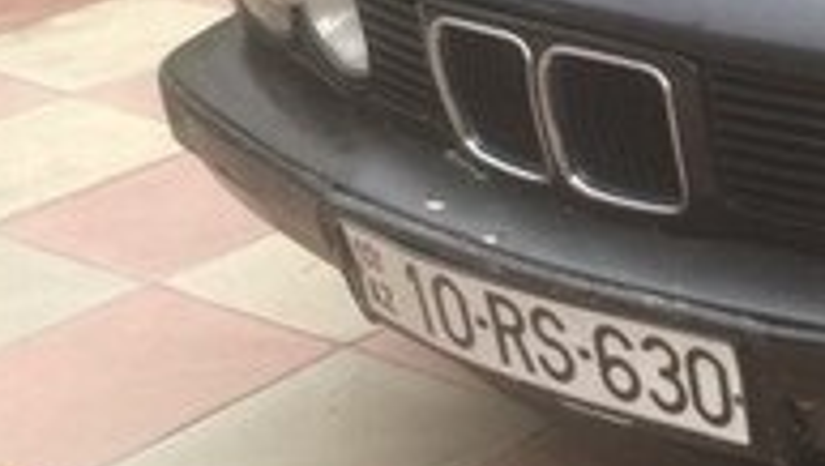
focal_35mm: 108
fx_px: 2365
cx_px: 1248
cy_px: -53
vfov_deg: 11.1
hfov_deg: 17.7
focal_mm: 4.15
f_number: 2.2
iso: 64
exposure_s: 1/100
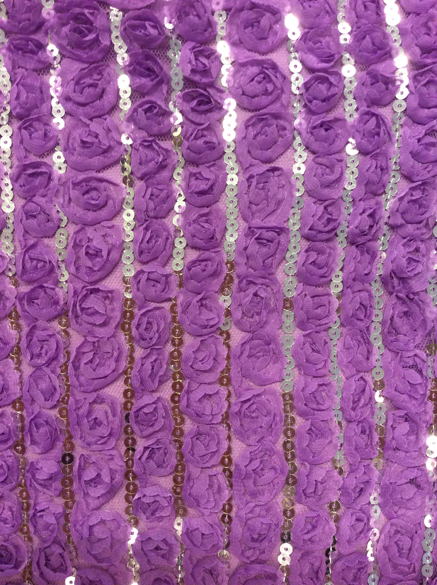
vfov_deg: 55.4
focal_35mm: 33
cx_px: 218
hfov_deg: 42.8
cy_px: 292
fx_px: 557
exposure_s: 1/25
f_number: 2.4
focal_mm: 3.3
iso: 160
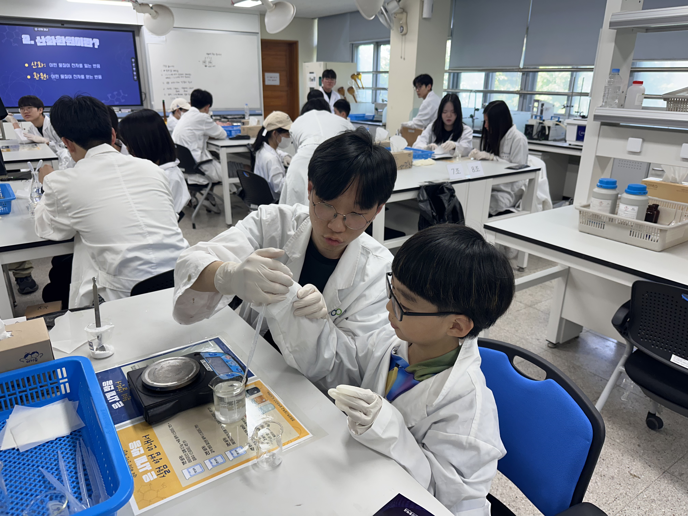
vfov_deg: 56.8
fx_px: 477
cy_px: 258
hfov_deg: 71.6
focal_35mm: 24
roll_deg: -0.6
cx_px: 344
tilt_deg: -19.9
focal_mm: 6.86
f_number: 1.78
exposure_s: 1/120
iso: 100
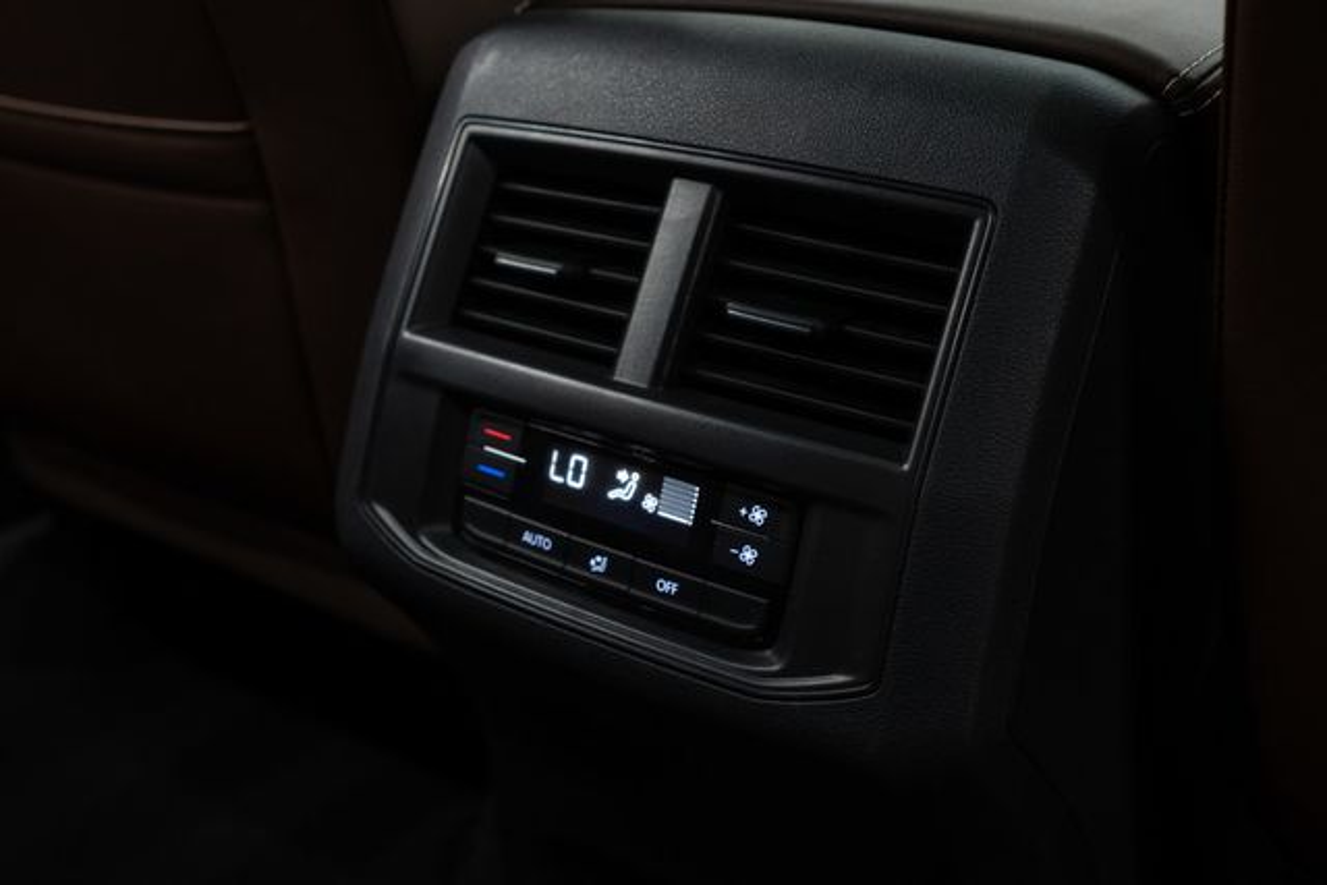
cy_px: 442
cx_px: 664
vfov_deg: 31.9
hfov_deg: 46.4
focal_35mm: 42
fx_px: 1548
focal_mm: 28
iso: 640
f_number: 3.2
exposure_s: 1/40
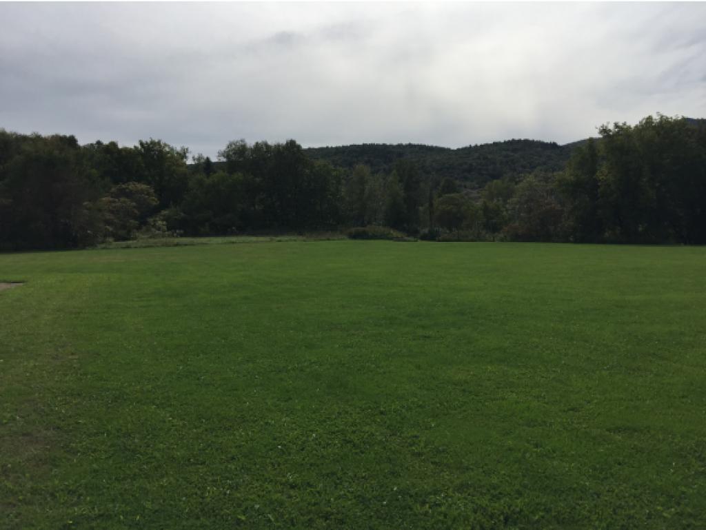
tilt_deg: -2.2
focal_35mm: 29
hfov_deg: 61.6
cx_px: 353
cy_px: 265
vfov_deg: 48.3
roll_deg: +0.6
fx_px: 592
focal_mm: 4.15
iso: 32
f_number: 2.2
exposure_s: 1/4405
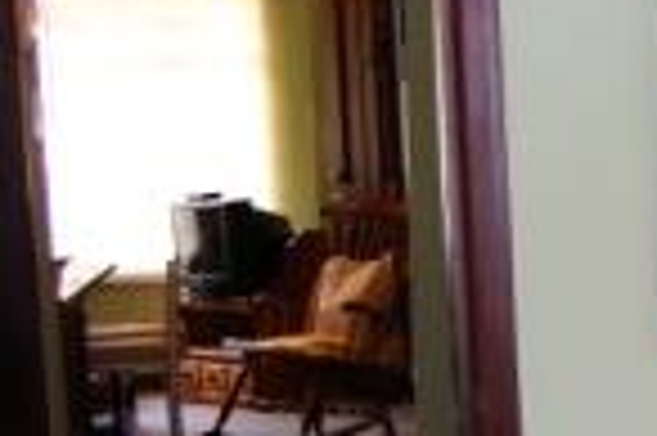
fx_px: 1596
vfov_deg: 15.5
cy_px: 319
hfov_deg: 19.9
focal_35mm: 88
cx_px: 1004
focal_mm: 19
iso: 400
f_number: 3.5
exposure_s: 1/60
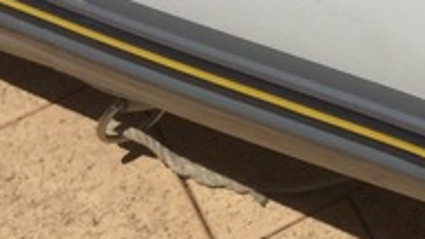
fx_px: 1589
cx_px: 540
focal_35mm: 141
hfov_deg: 14.6
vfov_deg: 8.5
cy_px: -77
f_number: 2.4
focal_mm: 3.3
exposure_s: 1/3891
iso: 25
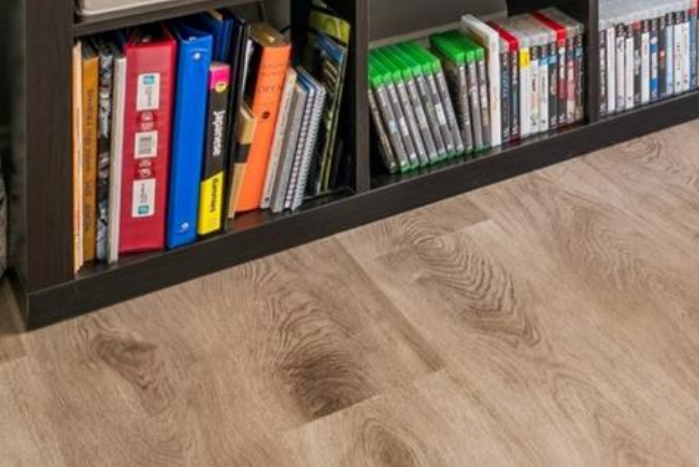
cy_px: -435
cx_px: 1245
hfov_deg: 20.6
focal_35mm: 70
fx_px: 1357
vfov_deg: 15.8
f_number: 13
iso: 200
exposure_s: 1/2
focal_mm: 16.2
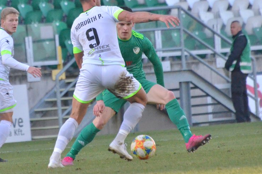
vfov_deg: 2.1
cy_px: 66
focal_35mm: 656
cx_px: 65
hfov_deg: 3.1
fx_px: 4774
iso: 3200
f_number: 7.1
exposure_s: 1/3200
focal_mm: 270
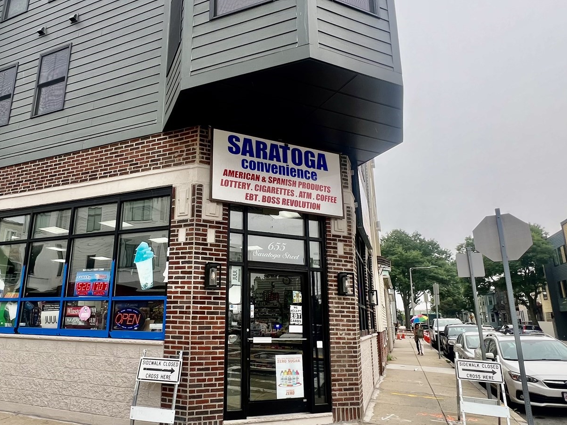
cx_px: 227
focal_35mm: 22
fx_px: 360
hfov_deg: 75.5
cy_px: 223
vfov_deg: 61.1
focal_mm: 1.57
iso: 32
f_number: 1.8
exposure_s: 1/199
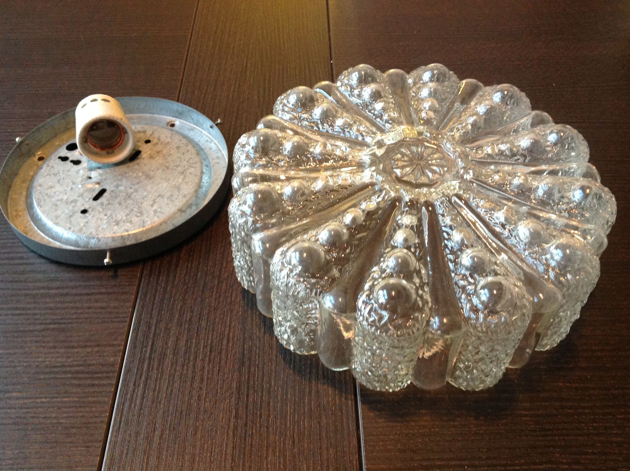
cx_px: 315
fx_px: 636
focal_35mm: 35
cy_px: 236
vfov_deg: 40.6
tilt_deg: -48.5
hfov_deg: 52.7
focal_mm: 4.28
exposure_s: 1/15
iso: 250
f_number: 2.4
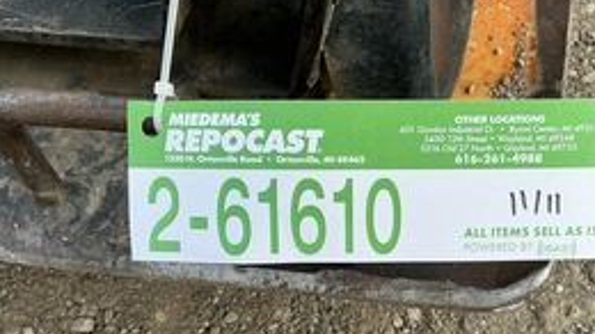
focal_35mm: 47
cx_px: 380
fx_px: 741
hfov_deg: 43.3
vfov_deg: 25.3
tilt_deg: -57.5
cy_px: 220
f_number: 1.8
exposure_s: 1/883
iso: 25
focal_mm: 3
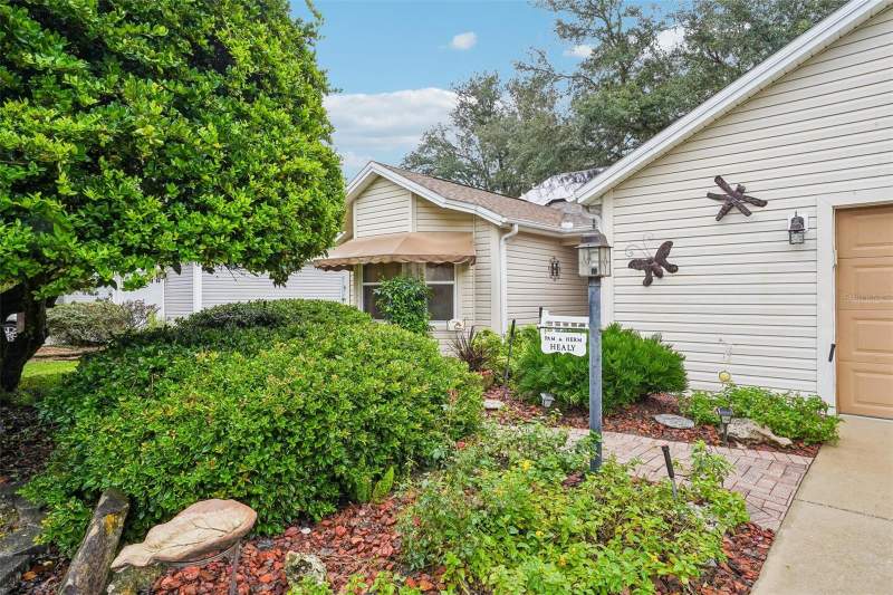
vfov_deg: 59.5
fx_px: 521
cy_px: 298
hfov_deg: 81.2
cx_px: 446
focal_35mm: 21
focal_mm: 21
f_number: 20
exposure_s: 1/13
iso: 400
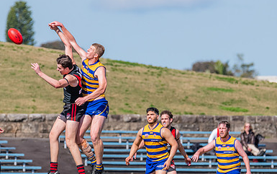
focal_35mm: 729
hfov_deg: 2.9
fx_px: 5506
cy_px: 110
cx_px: 124
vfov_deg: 1.8
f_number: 10
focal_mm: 420
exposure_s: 1/1600
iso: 800
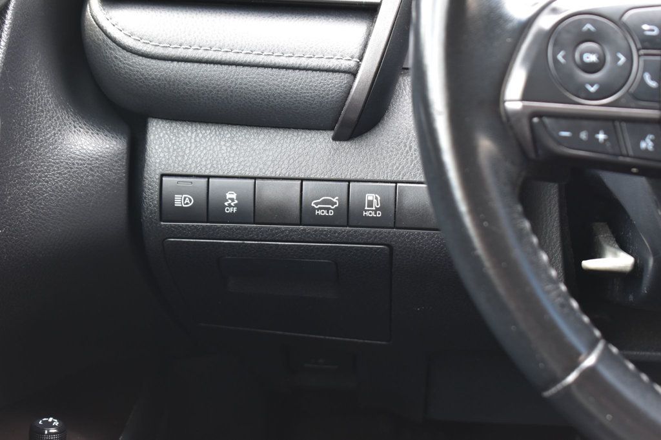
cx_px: 330
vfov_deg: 16.5
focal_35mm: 82
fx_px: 1514
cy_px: 220
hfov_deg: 24.6
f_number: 6.3
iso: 400
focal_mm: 55
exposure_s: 1/20
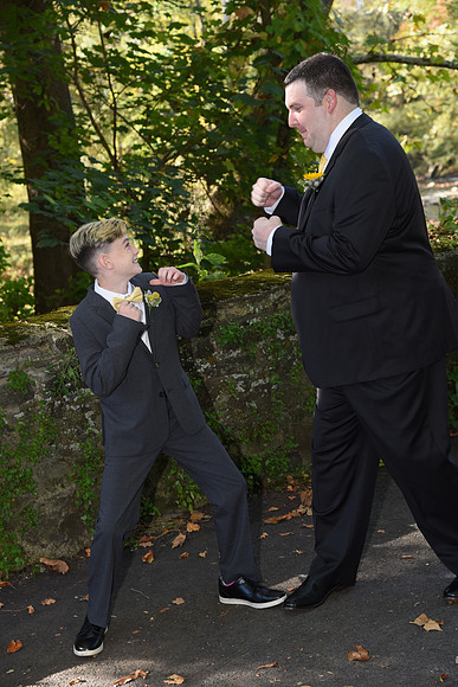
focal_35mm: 70
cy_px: 344
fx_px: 1335
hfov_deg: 19.5
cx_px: 229
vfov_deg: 28.8
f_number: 5.6
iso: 640
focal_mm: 70
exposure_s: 1/200
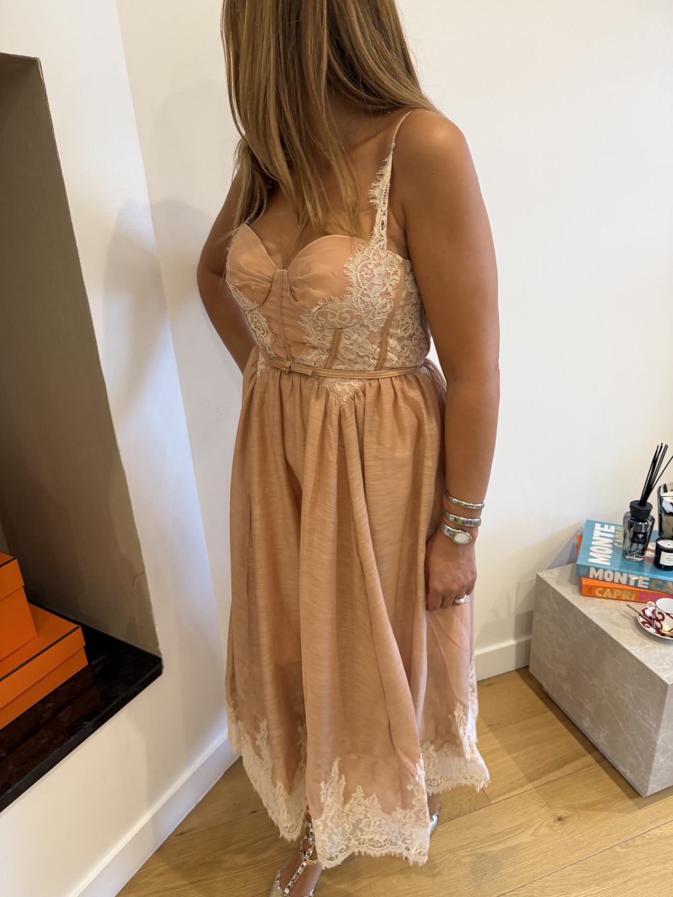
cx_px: 336
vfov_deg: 71.6
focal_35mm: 24
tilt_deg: -24.1
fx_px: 622
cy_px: 448
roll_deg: +5.5
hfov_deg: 56.8
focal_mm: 6.76
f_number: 1.78
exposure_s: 1/50
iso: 160
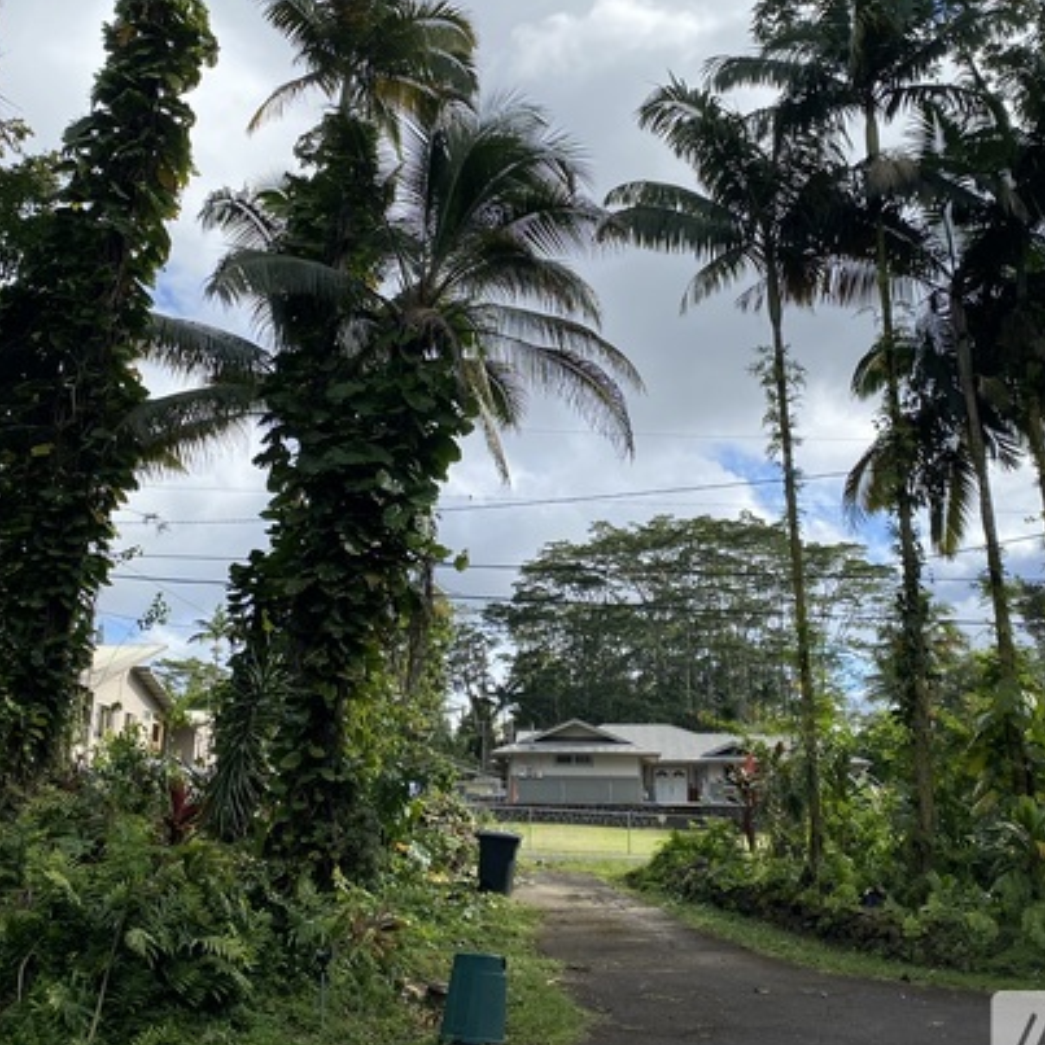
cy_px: 446
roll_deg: -0.7
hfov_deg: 43.8
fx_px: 1298
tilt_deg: +17.5
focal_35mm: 38
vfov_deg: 43.7
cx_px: 546
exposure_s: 1/2410
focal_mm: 4.25
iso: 32
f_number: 1.8
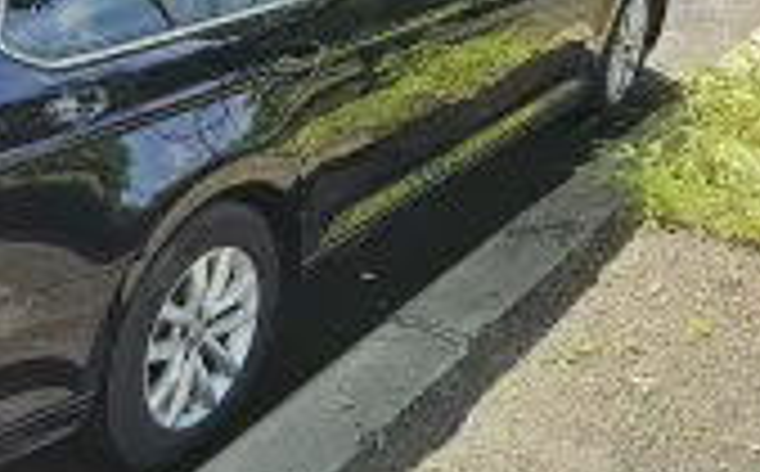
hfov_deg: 36.1
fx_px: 1075
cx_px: 49
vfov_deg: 24.4
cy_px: 99
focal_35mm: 52
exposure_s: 1/224
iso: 20
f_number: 1.7
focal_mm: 6.3
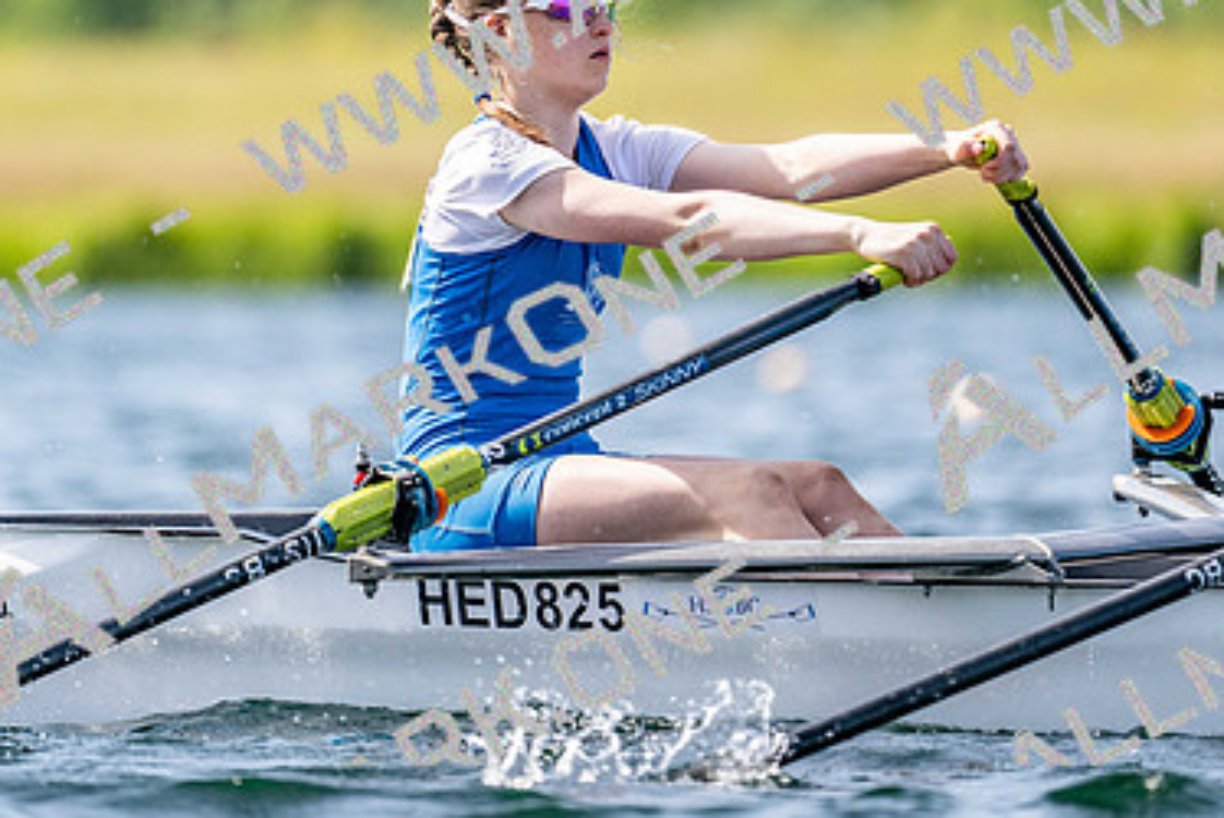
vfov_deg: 2.2
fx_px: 21096
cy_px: 204
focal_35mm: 620
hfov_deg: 3.3
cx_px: 648
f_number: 4.5
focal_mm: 400
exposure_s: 1/2500
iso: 320
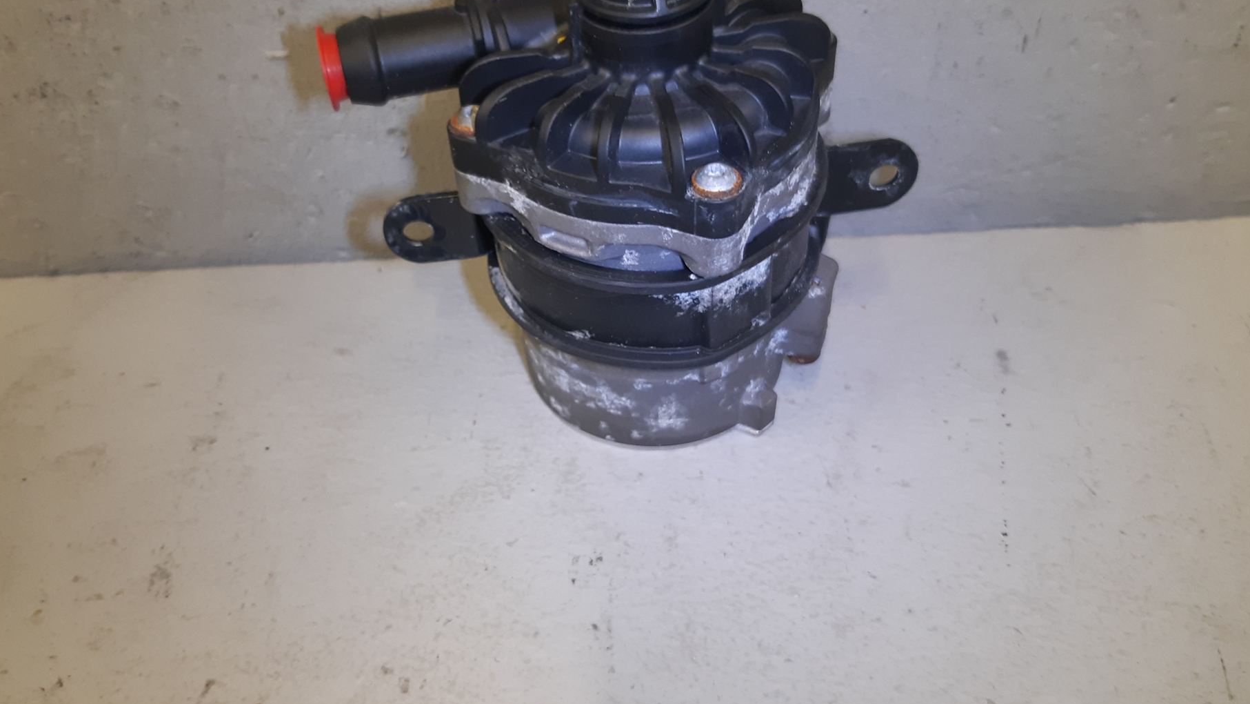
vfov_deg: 36.6
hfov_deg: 60.9
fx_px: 1061
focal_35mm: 32
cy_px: 315
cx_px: 557
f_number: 1.7
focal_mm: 3.93
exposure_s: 1/50
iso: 100
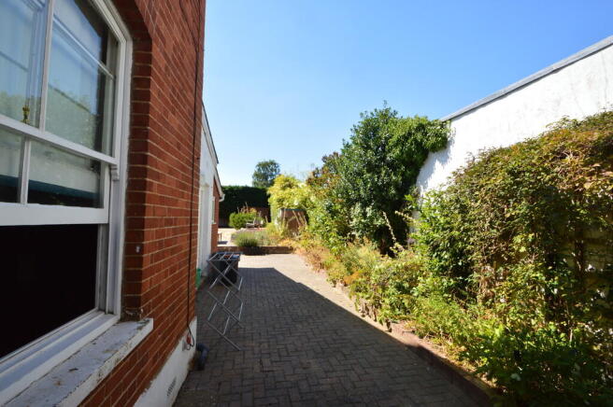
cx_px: 306
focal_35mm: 15
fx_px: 255
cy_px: 204
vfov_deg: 77.2
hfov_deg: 100.4
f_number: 10
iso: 400
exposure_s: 1/250
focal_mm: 10
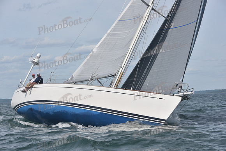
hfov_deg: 19.5
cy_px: 76
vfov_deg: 13.0
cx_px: 113
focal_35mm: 105
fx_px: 659
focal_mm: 105
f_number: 9
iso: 320
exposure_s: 1/800
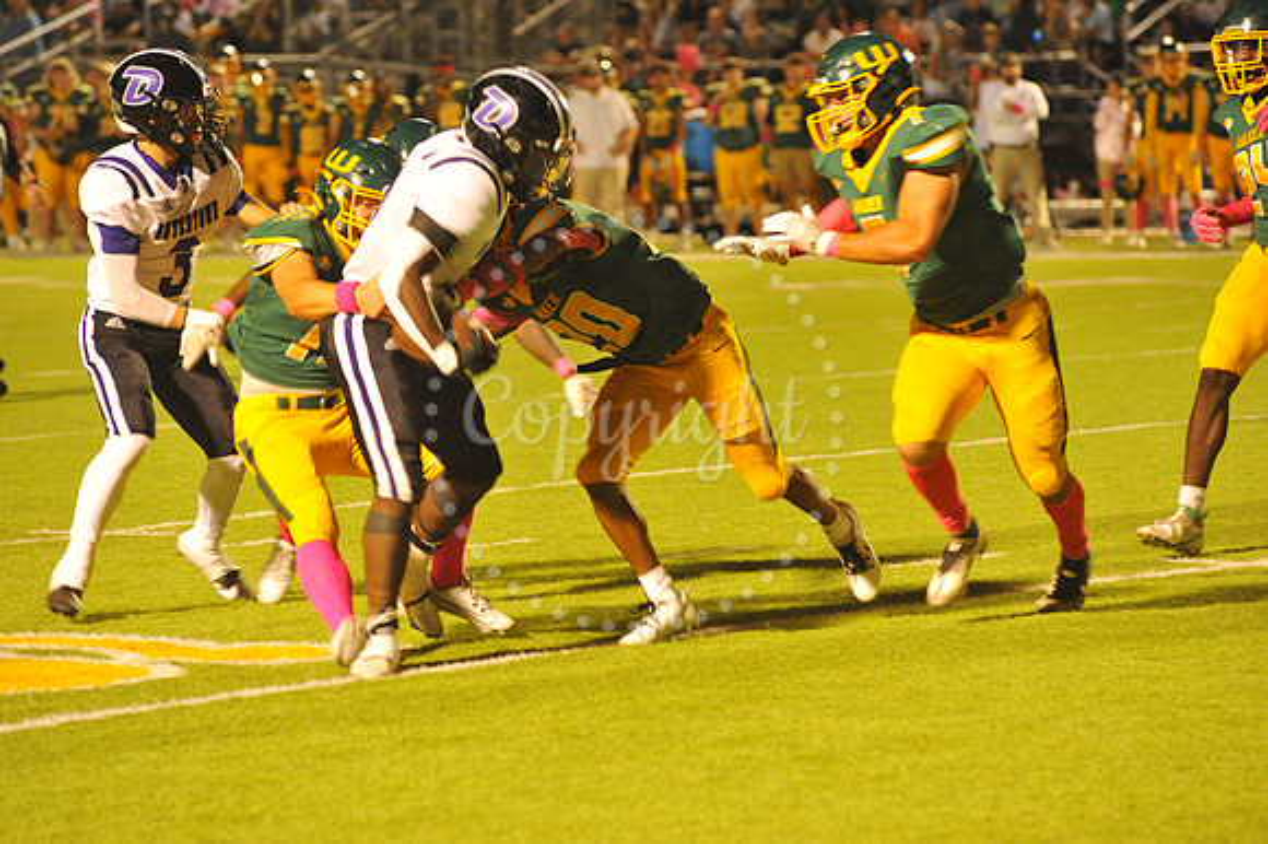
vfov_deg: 6.9
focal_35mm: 200
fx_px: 7040
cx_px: 634
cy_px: 422
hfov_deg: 10.3
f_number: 5.6
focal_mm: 200
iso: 6400
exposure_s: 1/160
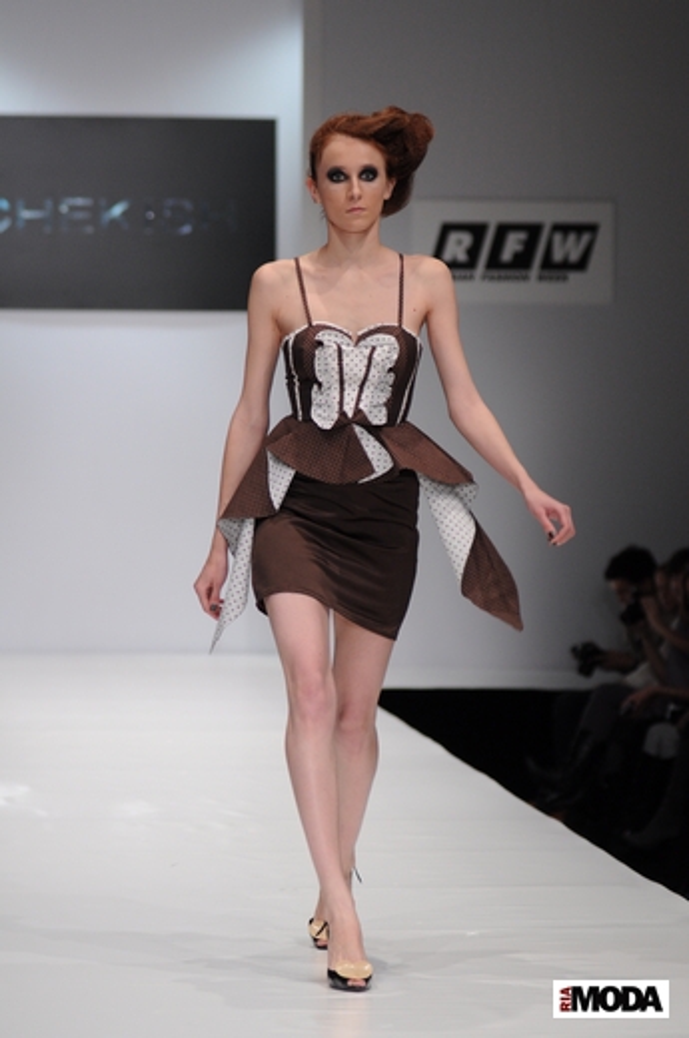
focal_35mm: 158
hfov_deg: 8.7
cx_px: 344
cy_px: 519
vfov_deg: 13.1
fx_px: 4536
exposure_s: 1/320
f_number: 3.2
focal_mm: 105
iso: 800
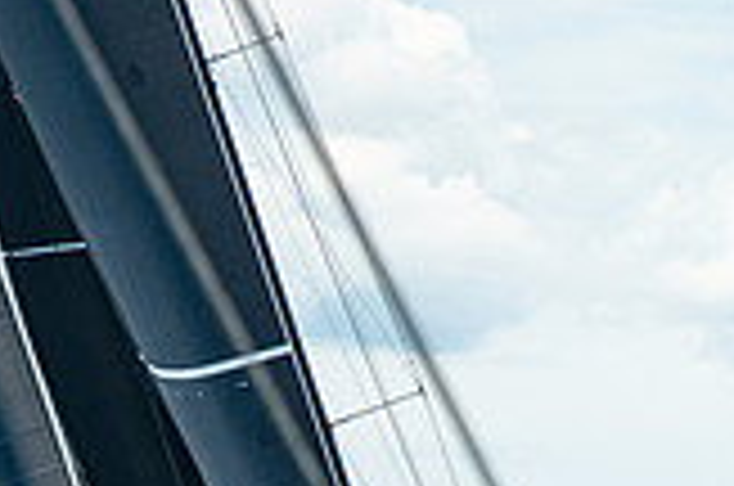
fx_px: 9238
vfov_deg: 3.0
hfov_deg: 4.5
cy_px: 770
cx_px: 257
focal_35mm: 454
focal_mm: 120
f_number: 5.6
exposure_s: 1/1000
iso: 250
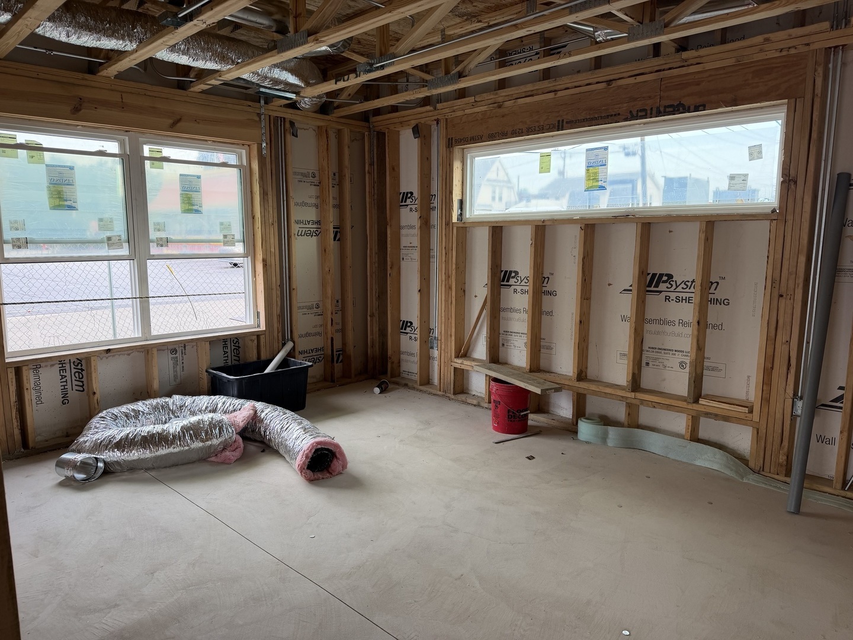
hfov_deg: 71.6
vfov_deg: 56.8
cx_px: 426
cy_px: 320
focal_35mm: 24
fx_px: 591
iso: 80
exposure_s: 1/180
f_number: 1.78
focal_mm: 6.76
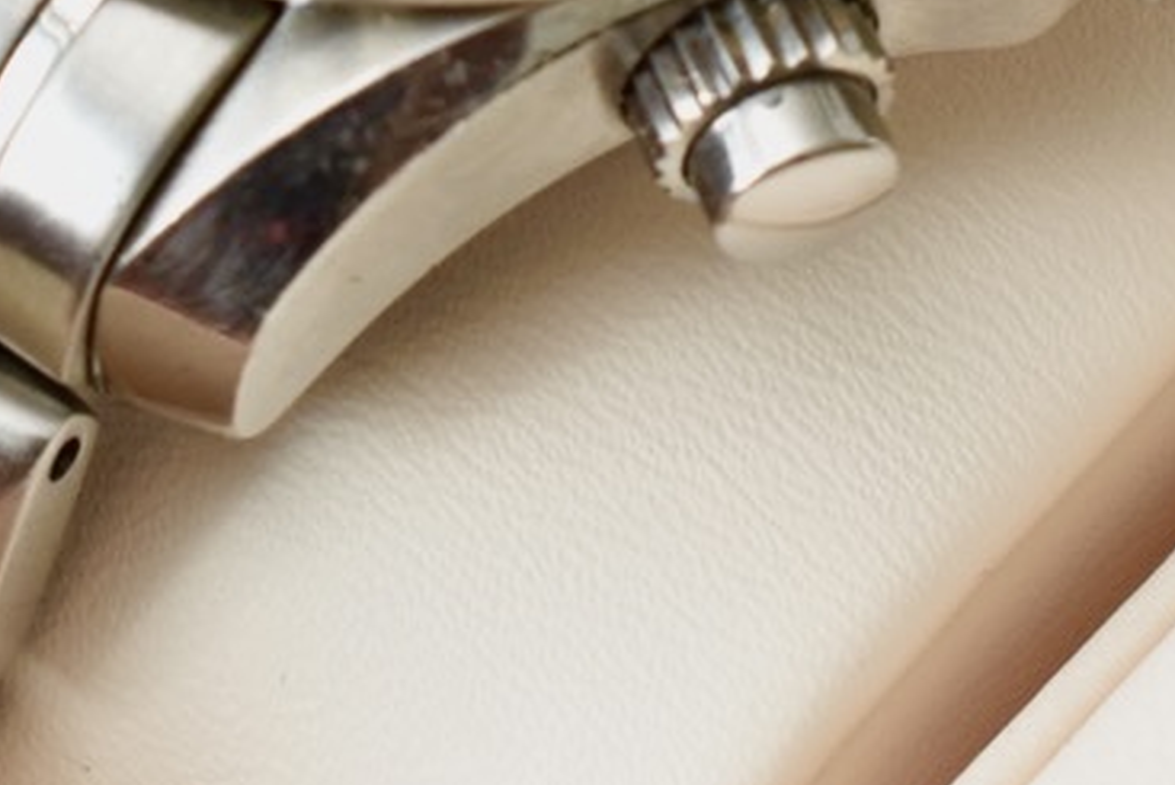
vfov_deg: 4.0
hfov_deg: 6.0
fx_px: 11232
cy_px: -641
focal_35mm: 344
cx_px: 528
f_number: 7.1
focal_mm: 52
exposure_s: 1/80
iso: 800
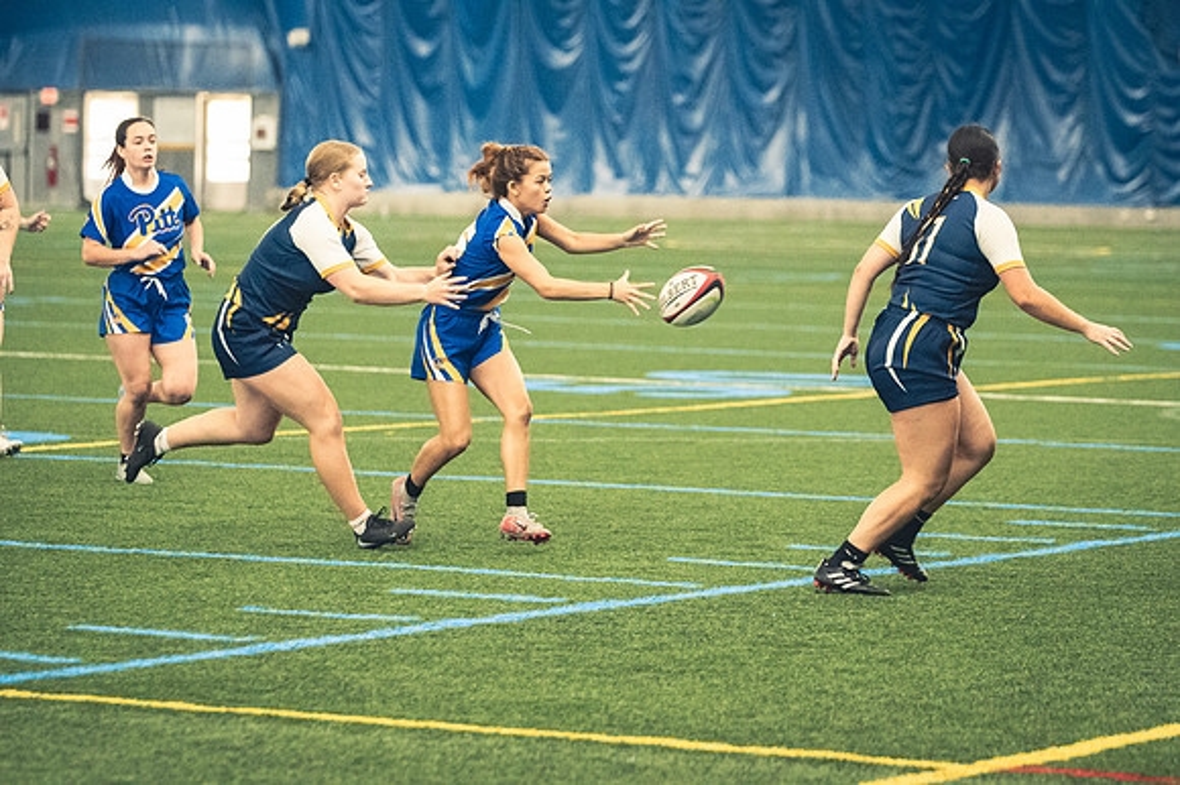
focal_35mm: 183
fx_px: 5995
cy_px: 392
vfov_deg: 7.5
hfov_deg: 11.2
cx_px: 590
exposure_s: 1/500
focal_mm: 122
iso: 12800
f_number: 2.8
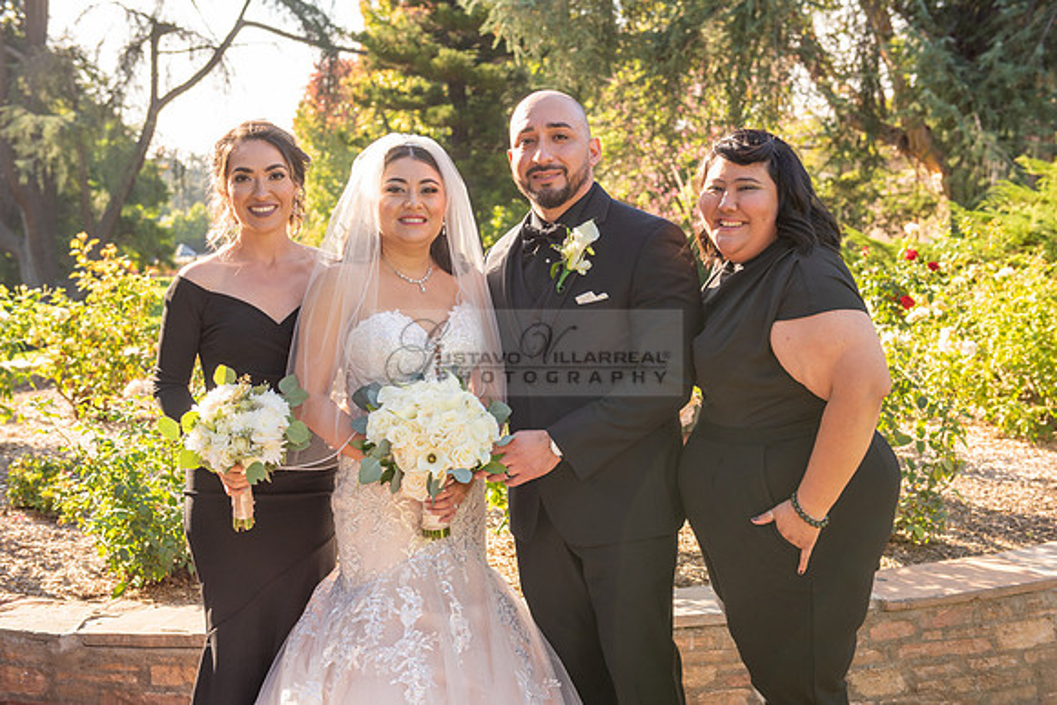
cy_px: 352
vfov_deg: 26.0
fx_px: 1527
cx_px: 528
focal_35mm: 52
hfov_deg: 38.2
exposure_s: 1/250
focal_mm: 52
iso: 200
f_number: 5.6
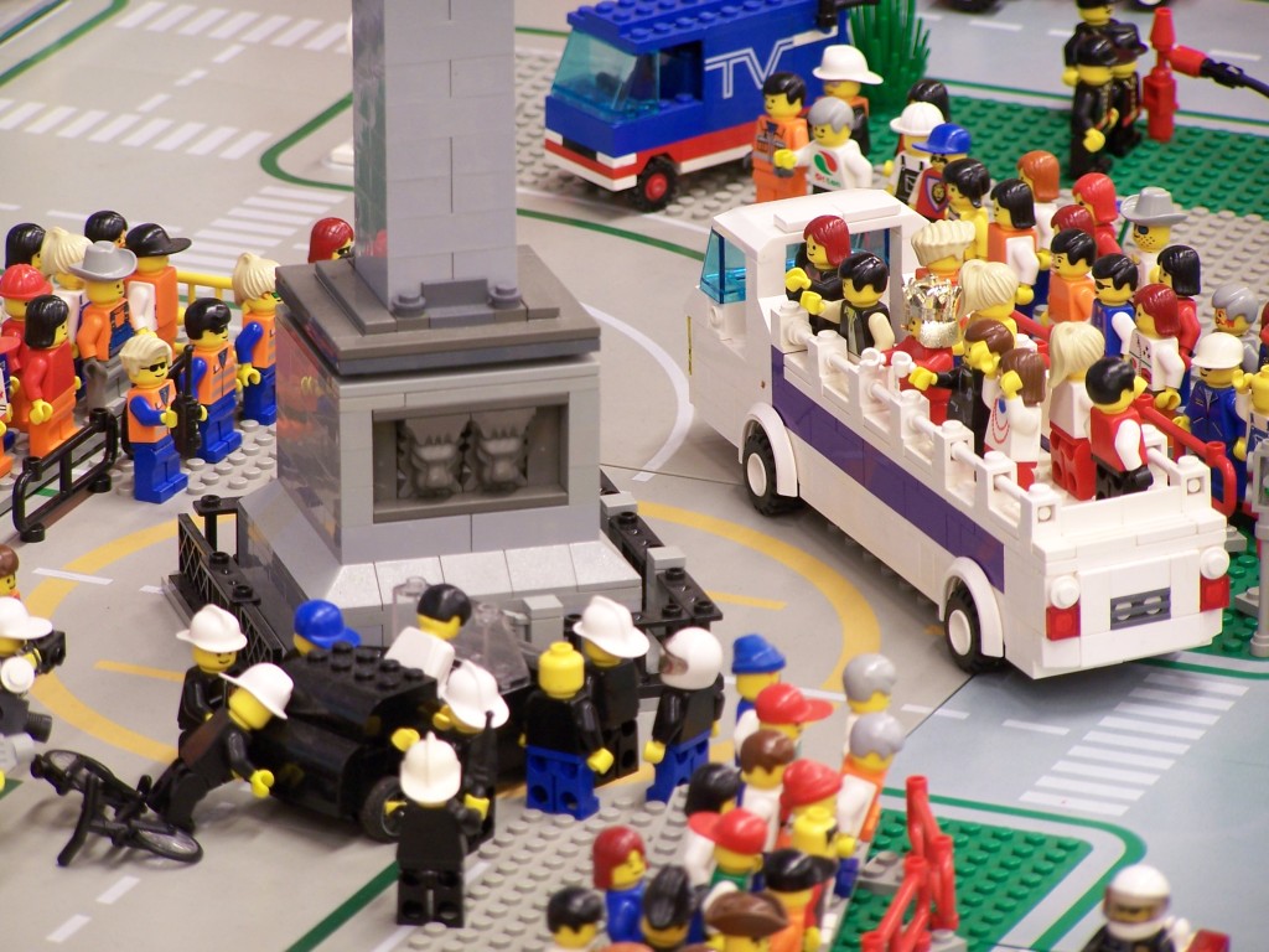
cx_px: 634
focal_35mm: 238
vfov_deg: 6.2
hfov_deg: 8.3
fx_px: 8725
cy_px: 476
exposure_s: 1/2
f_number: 3.3
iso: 80
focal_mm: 39.5
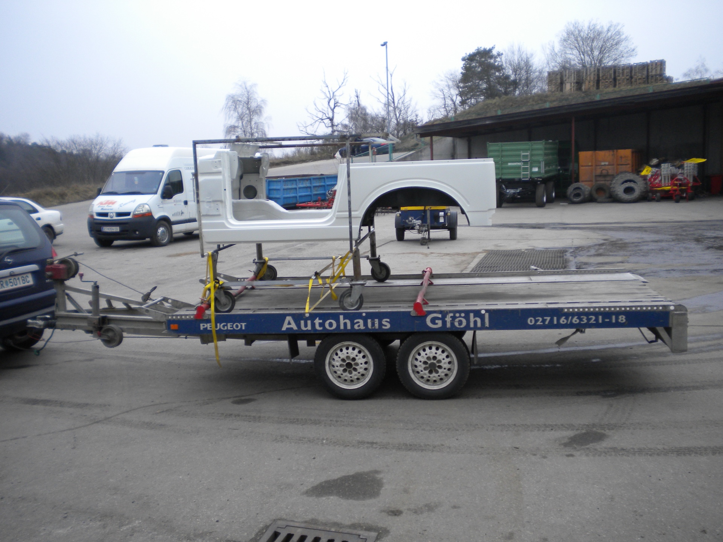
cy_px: 271
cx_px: 362
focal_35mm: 35
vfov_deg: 40.7
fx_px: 731
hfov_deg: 52.6
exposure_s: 1/52.2
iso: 108
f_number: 3.1
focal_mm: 6.3
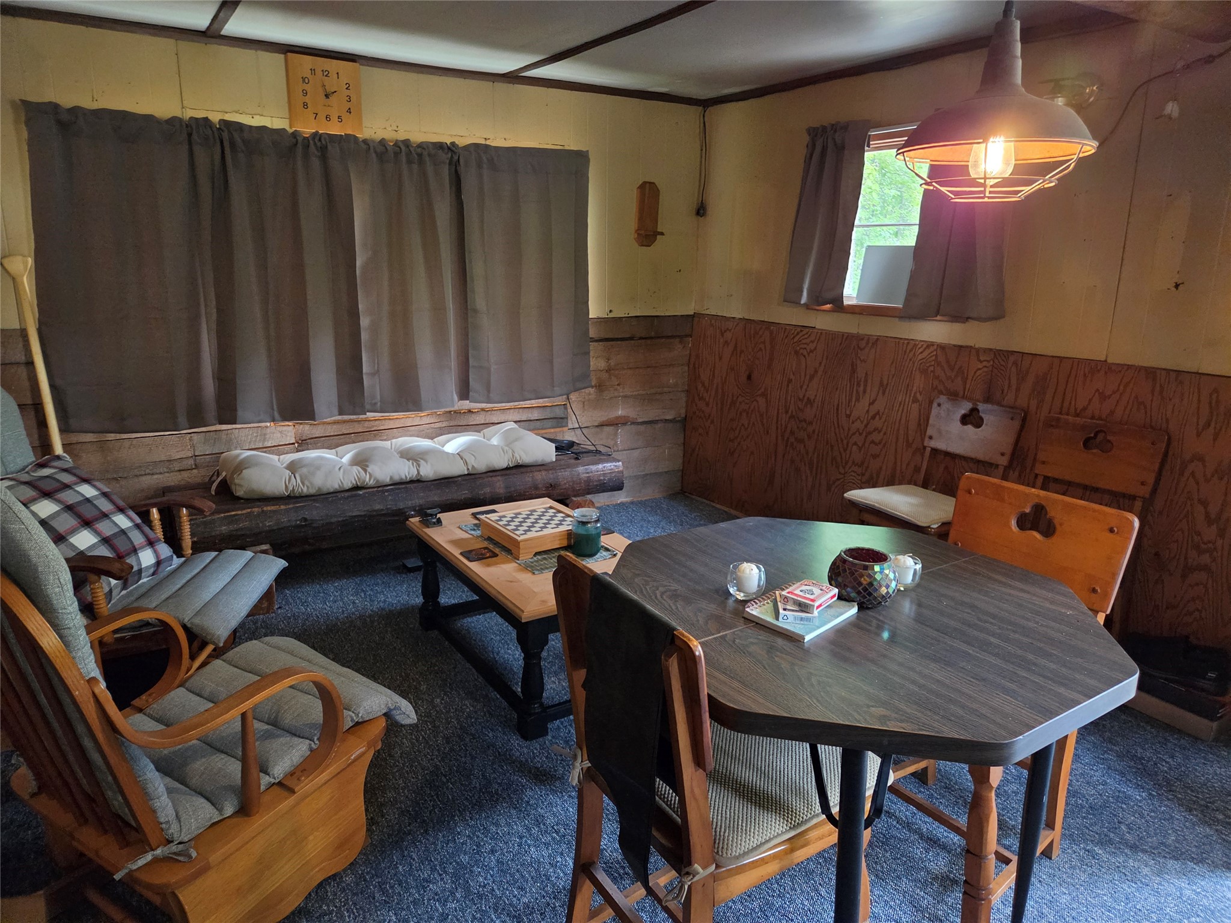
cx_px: 616
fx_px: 818
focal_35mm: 23
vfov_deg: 58.9
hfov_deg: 73.9
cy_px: 462
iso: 640
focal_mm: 5.4
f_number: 1.8
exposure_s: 1/120
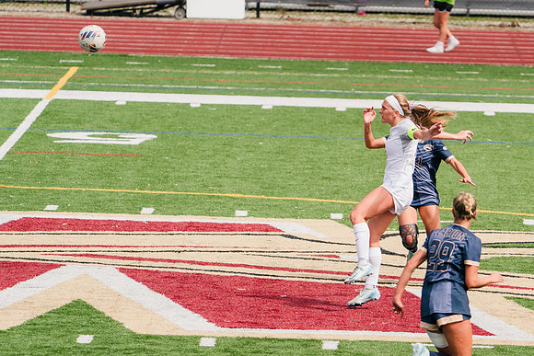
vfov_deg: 3.4
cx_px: 380
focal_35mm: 402
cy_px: 178
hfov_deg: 5.1
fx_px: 5962
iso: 400
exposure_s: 1/1600
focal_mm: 282
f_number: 5.6
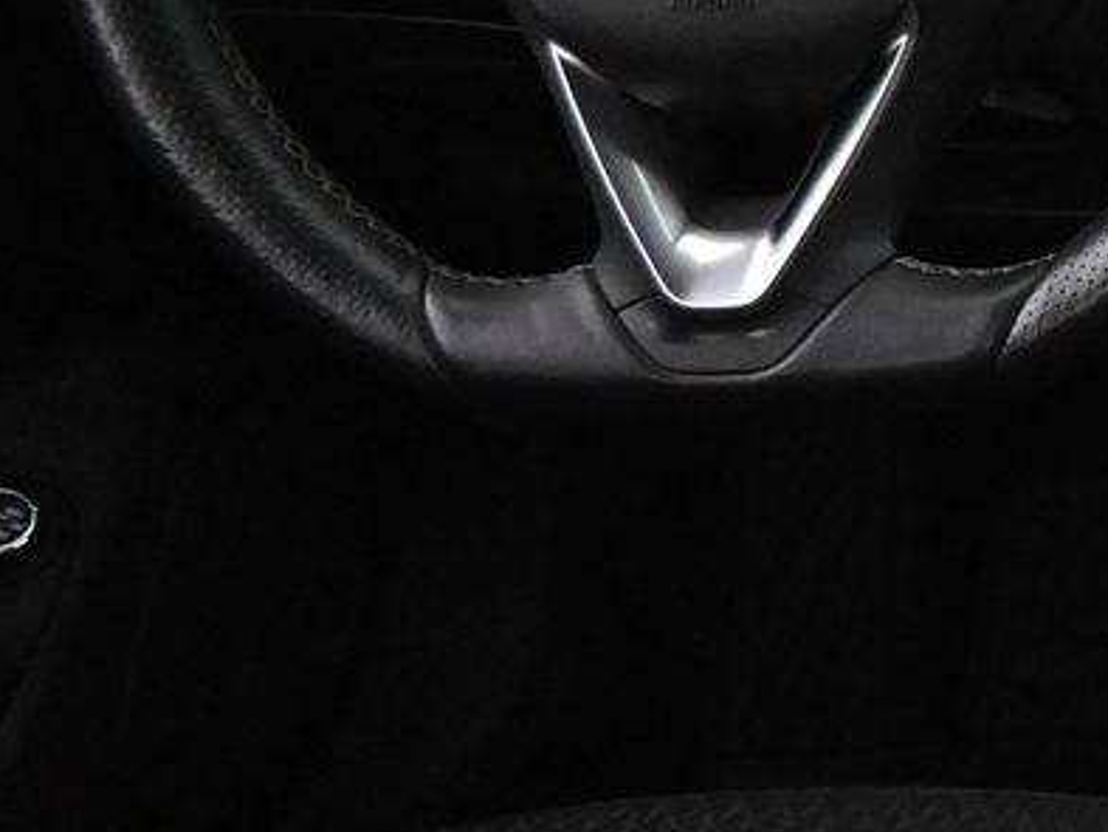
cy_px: -104
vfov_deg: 15.1
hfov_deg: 17.0
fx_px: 3042
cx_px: 2007
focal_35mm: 95
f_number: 4
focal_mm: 16
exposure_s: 1/30
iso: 6400
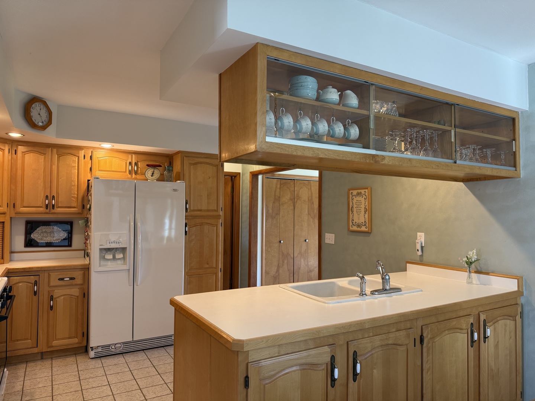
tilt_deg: +2.4
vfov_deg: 56.8
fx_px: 371
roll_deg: -0.3
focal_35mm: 24
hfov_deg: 71.6
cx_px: 268
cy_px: 200
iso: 160
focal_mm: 6.76
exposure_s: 1/120
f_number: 1.78
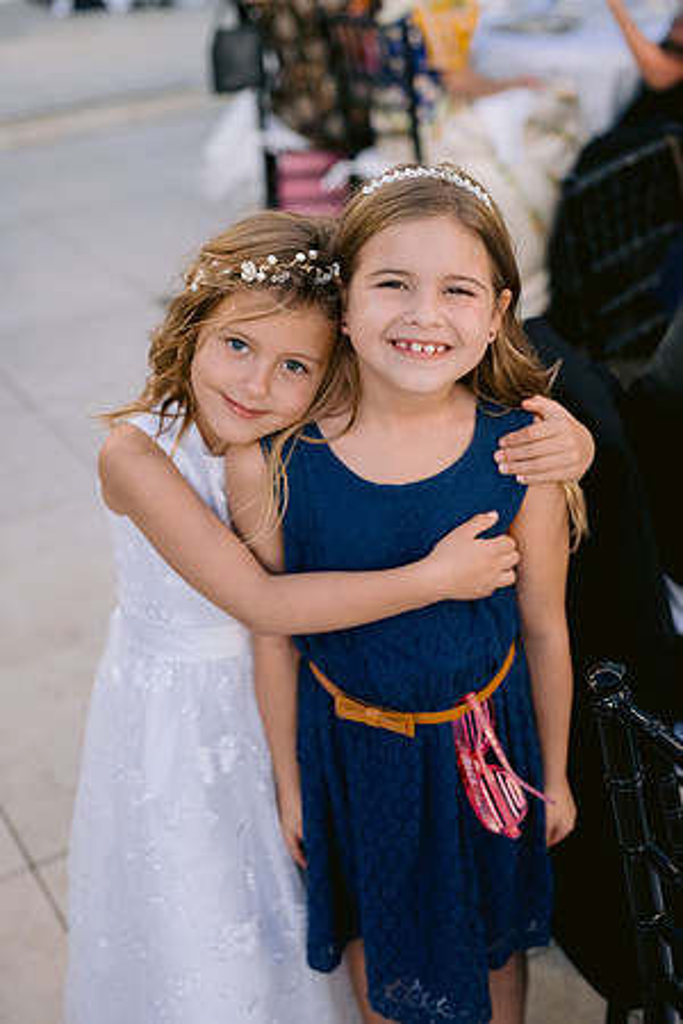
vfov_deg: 39.6
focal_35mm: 50
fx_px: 1423
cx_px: 342
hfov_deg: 27.0
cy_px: 512
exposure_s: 1/100
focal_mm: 50
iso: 1600
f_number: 2.8
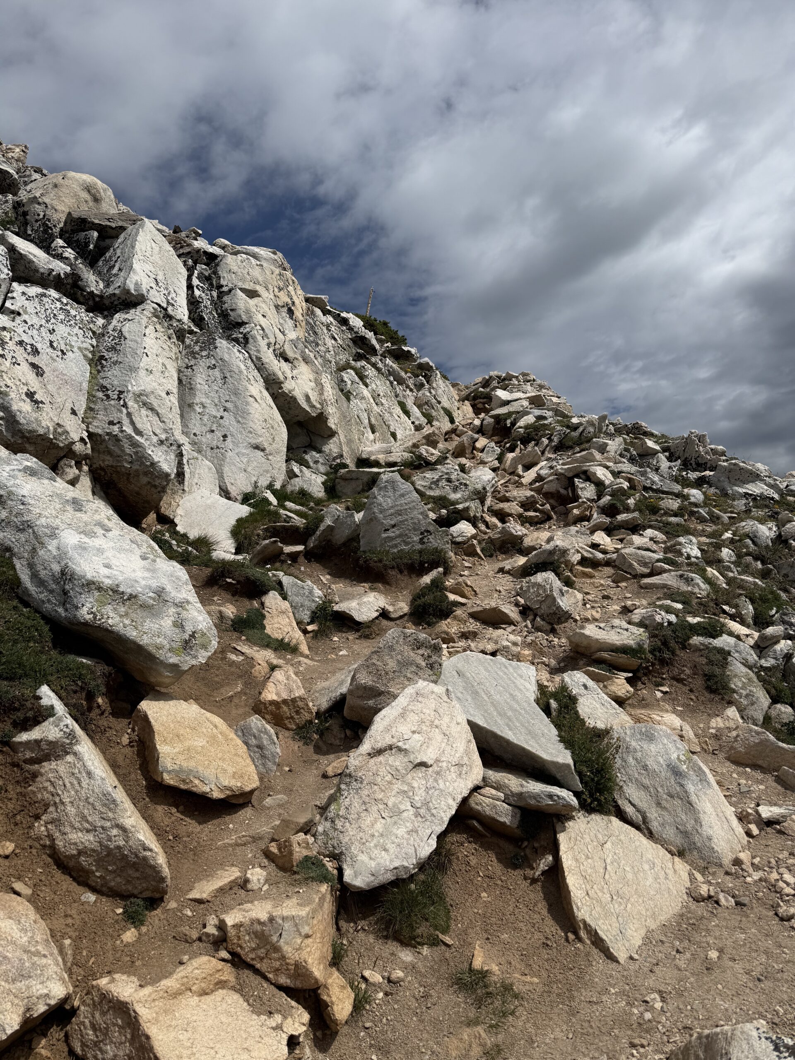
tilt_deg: +6.2
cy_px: 530
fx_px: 735
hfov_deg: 56.8
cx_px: 398
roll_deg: +2.8
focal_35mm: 24
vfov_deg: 71.6
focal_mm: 6.76
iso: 80
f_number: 1.78
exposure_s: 1/14286
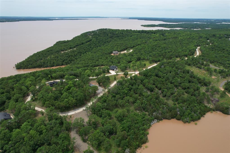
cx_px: 115
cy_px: 76
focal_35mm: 22
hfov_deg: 78.6
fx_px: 141
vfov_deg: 57.2
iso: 100
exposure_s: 1/1600
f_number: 2.8
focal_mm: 8.38
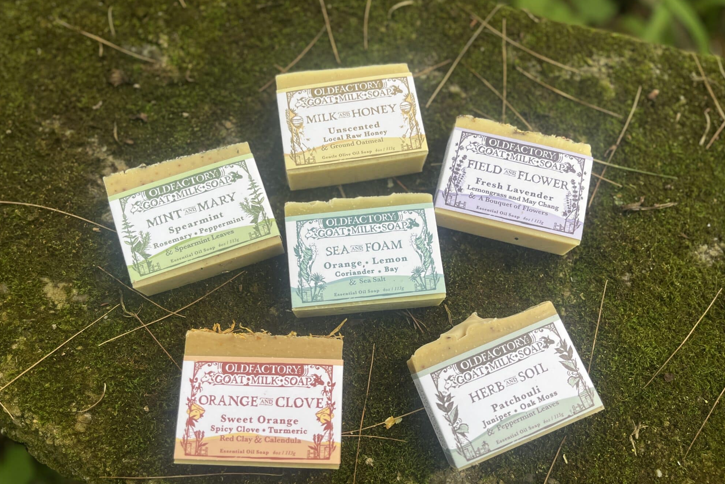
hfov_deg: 65.5
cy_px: 253
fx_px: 564
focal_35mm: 28
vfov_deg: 46.4
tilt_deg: -76.8
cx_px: 354
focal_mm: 5.1
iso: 64
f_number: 1.6
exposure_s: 1/122
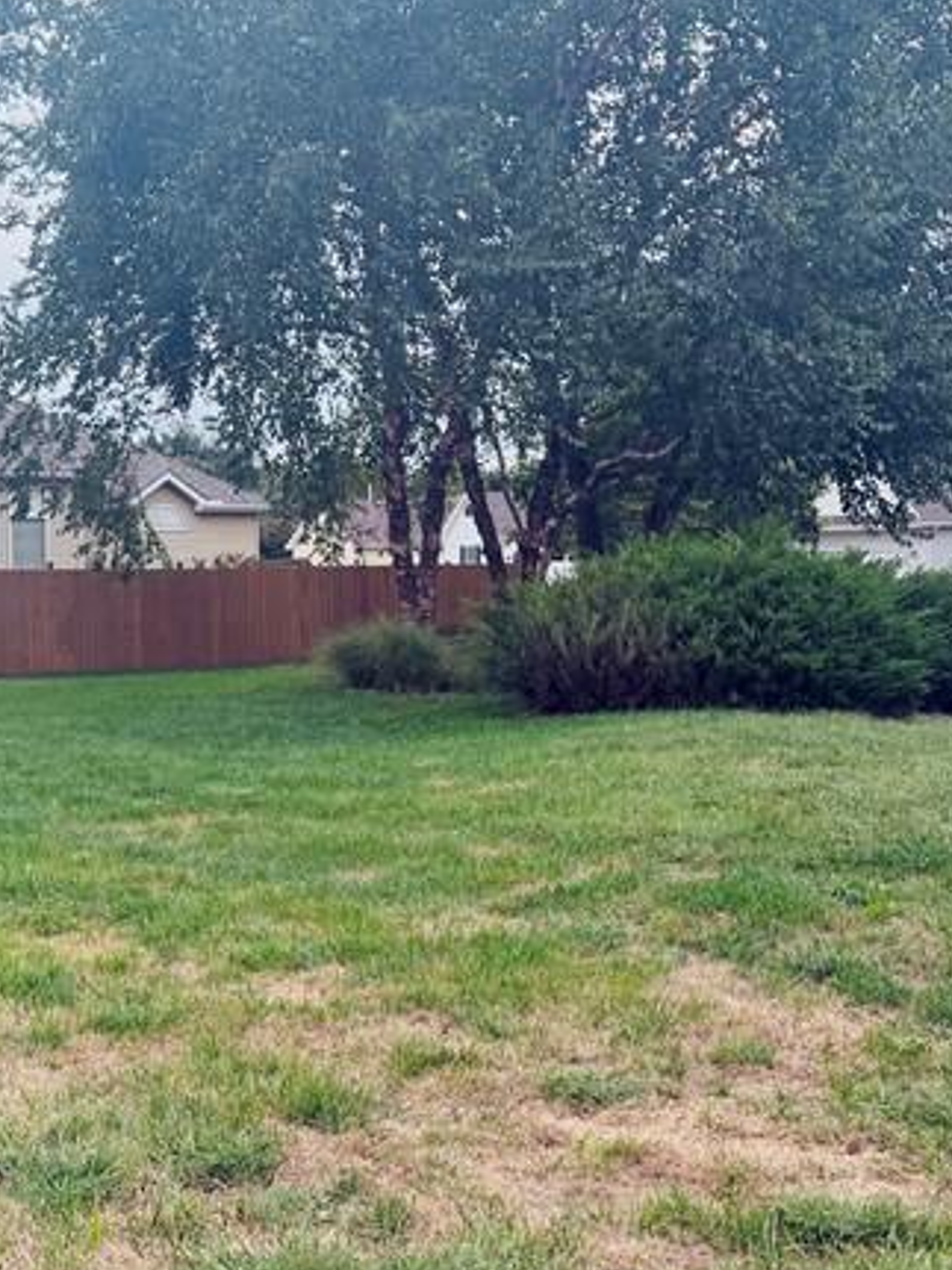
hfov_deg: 25.5
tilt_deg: -3.3
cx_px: 312
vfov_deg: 33.8
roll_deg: +0.5
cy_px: 692
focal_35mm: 57
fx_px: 2091
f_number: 1.78
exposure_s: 1/1949
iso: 100
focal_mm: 6.76
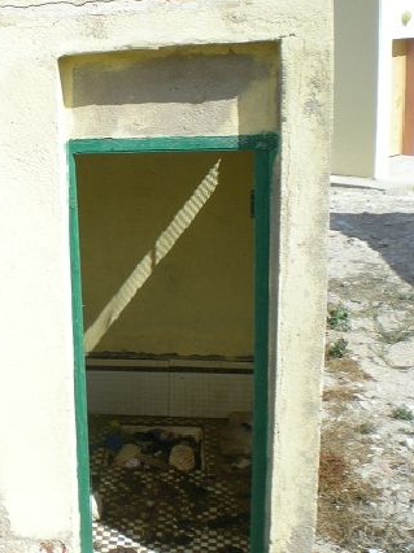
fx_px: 926
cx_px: -5
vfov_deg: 33.2
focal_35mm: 58
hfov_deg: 24.0
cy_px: 303
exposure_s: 1/358
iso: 50
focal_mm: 6.3
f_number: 4.6
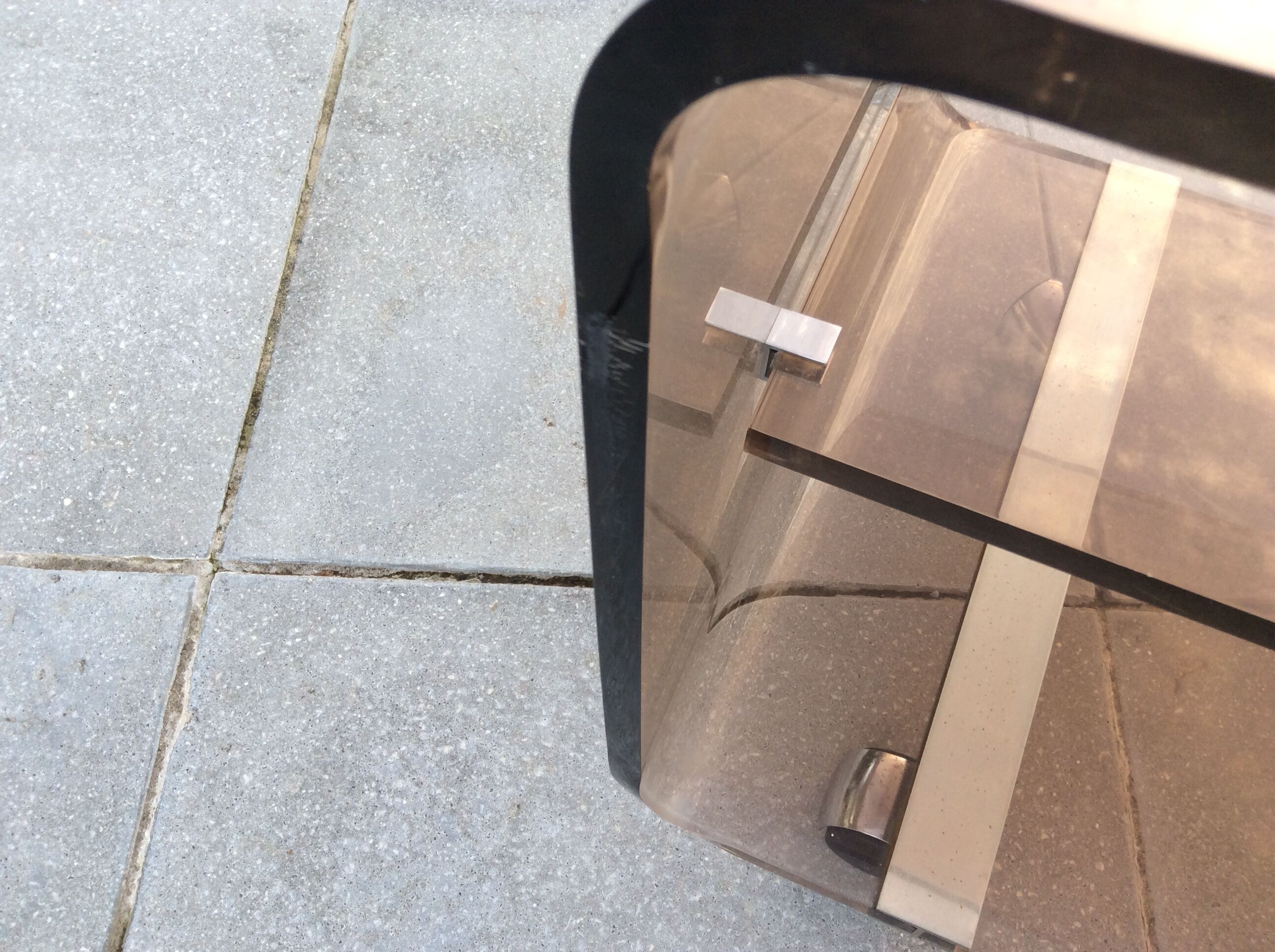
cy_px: 476
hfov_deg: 56.9
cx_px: 638
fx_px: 1177
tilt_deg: -59.3
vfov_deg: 44.1
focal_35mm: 32
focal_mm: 3.3
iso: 32
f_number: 2.4
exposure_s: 1/136
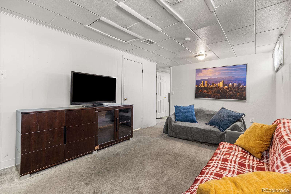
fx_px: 129
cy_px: 97
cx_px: 146
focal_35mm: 16
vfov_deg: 73.8
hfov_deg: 96.7
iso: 200
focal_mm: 16
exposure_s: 1.6
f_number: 8
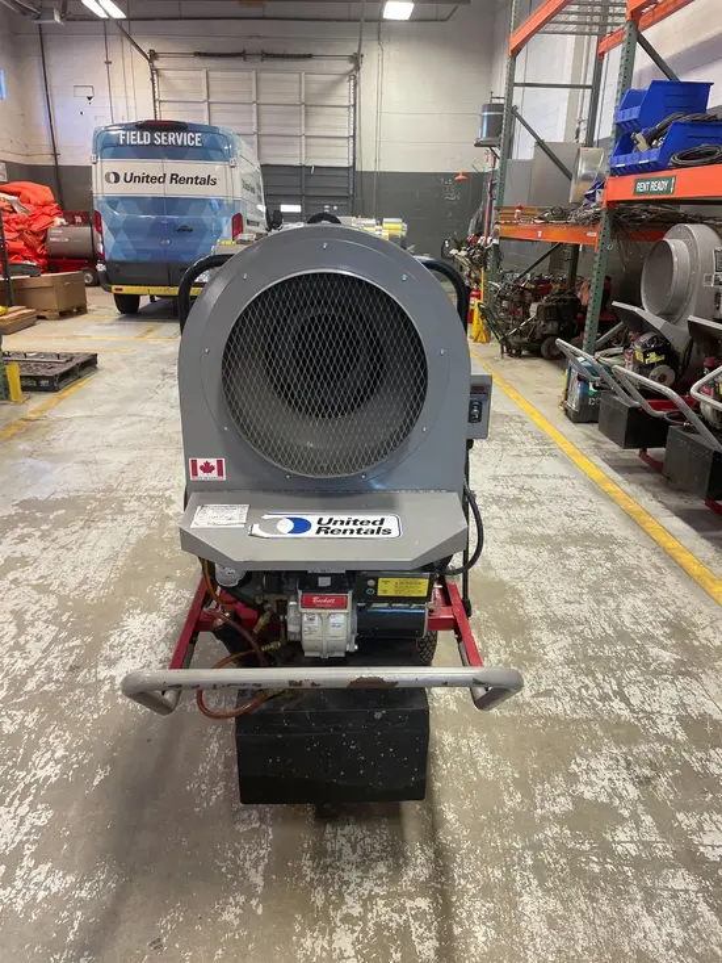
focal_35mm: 26
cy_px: 482
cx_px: 361
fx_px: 723
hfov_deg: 53.1
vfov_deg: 67.3
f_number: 1.6
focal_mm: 4.2
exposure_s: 1/60
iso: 80
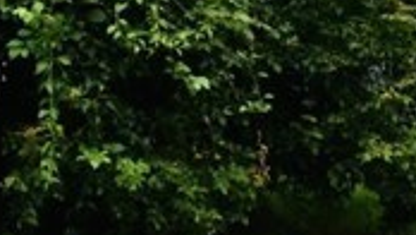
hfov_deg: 7.3
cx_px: 41
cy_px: -330
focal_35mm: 296
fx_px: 3266
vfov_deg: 4.0
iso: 400
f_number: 10
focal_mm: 32
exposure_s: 1/320
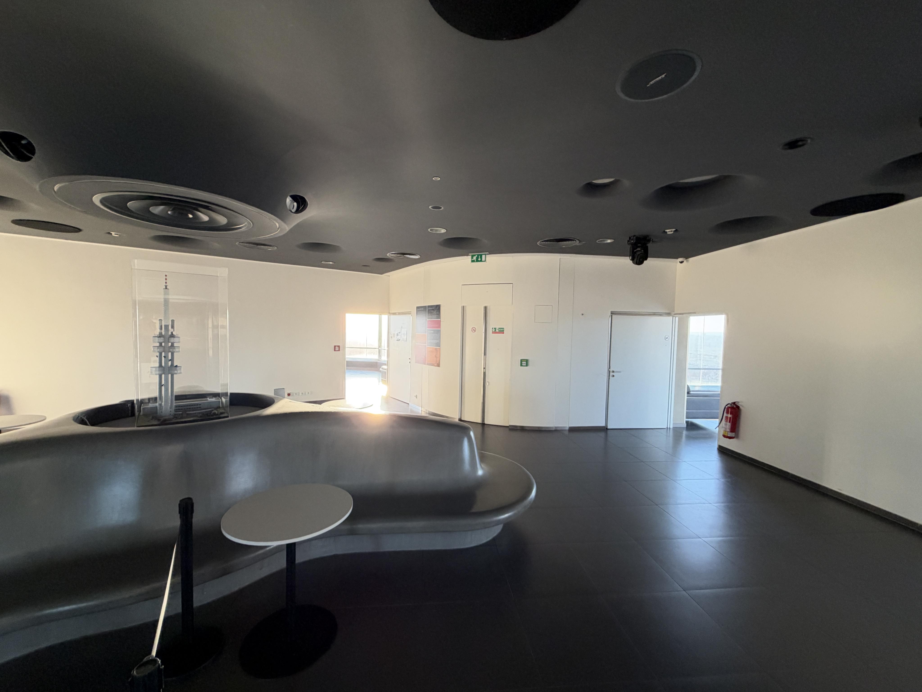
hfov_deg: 102.1
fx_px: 373
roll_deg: -1.5
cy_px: 346
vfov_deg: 85.7
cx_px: 461
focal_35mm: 14
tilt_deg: -1.2
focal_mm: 2.22
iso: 320
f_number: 2.2
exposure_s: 1/121
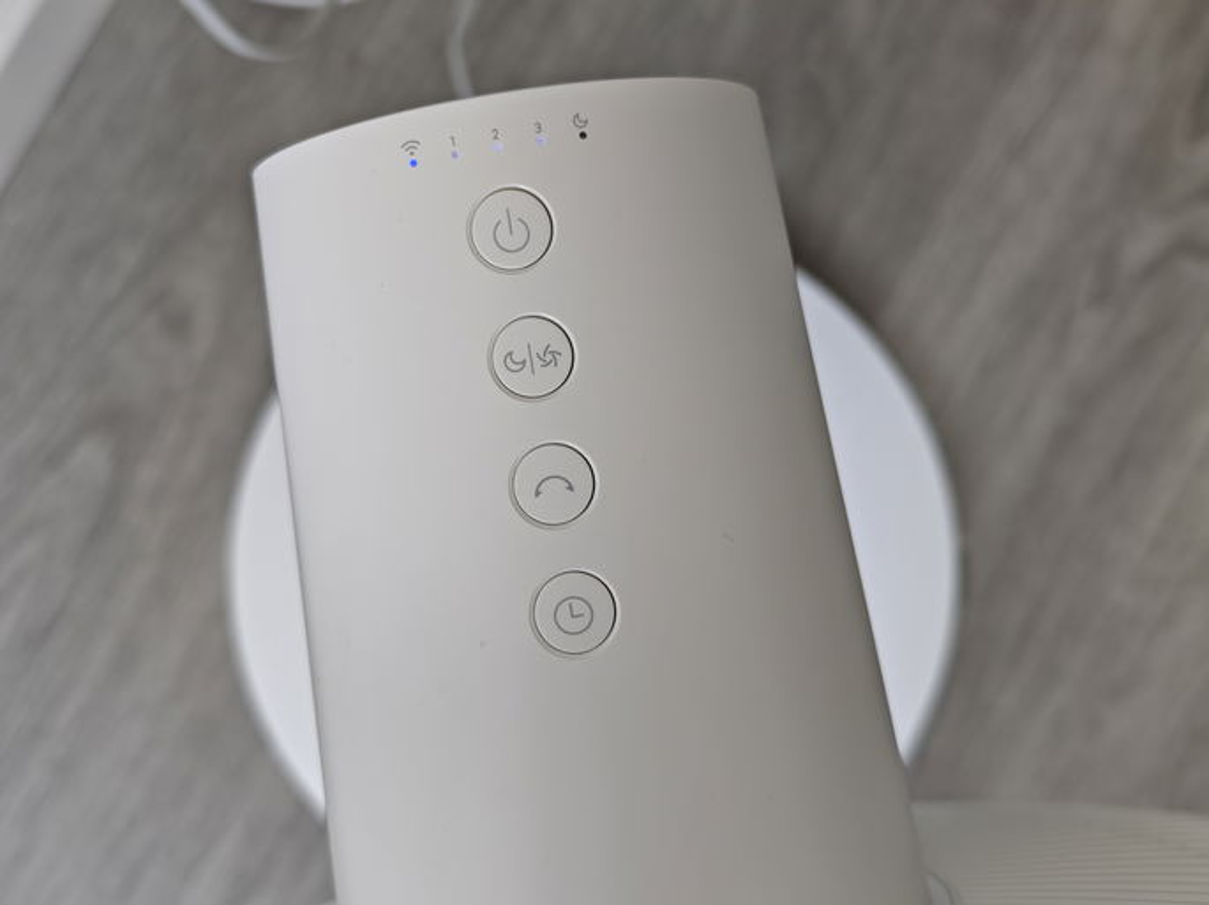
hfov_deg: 41.3
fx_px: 1606
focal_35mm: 46
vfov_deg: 31.5
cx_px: 604
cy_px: 452
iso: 80
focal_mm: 8.72
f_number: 1.63
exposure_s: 1/100
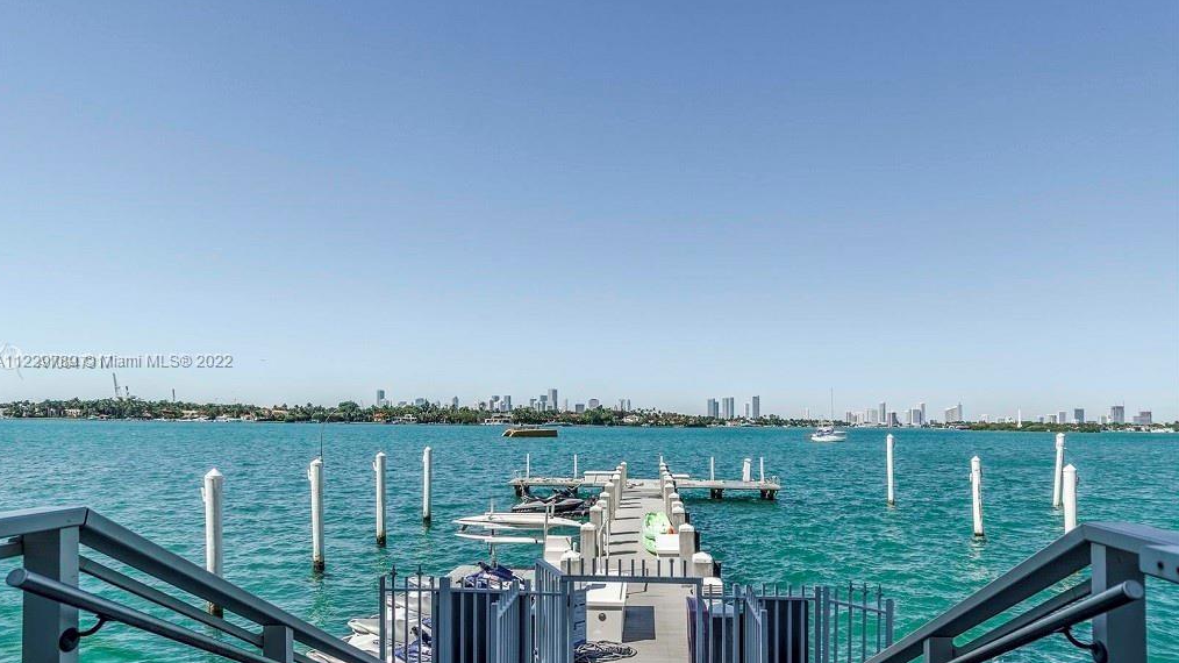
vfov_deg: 58.2
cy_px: 362
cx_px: 585
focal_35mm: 19
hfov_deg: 89.6
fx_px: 594
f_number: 5
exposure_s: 1/640
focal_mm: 12
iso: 100
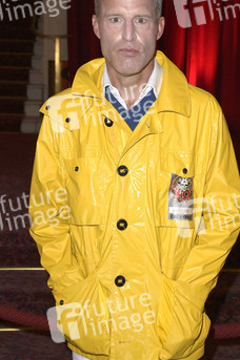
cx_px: 132
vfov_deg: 35.6
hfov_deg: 24.1
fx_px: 561
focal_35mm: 56
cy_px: 161
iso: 1000
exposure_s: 1/250
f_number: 5.6
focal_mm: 48
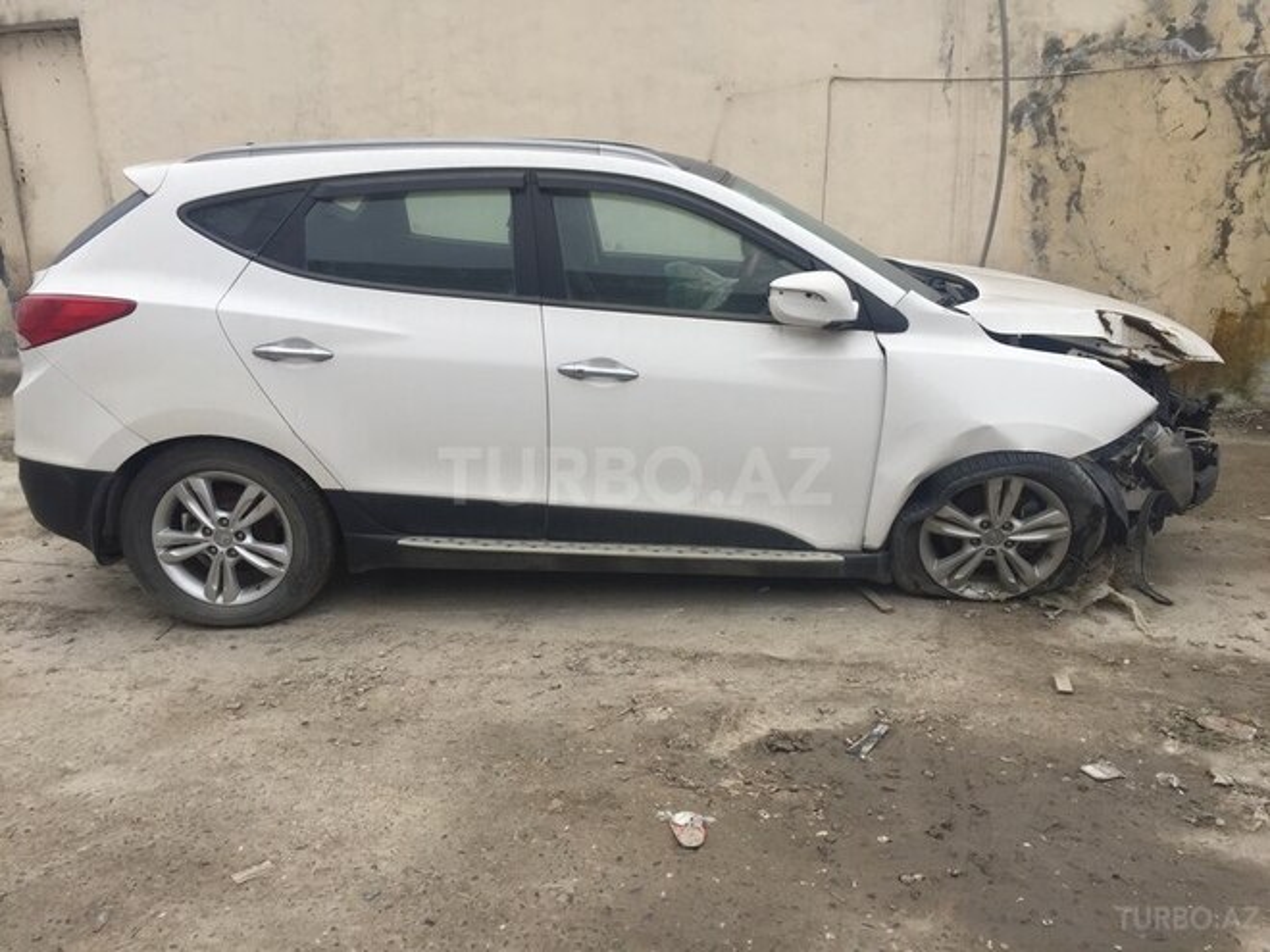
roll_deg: +0.2
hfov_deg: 61.7
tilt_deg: -14.1
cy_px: 476
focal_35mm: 29
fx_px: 1064
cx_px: 635
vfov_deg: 48.2
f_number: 2.2
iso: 32
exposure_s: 1/210
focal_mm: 4.15
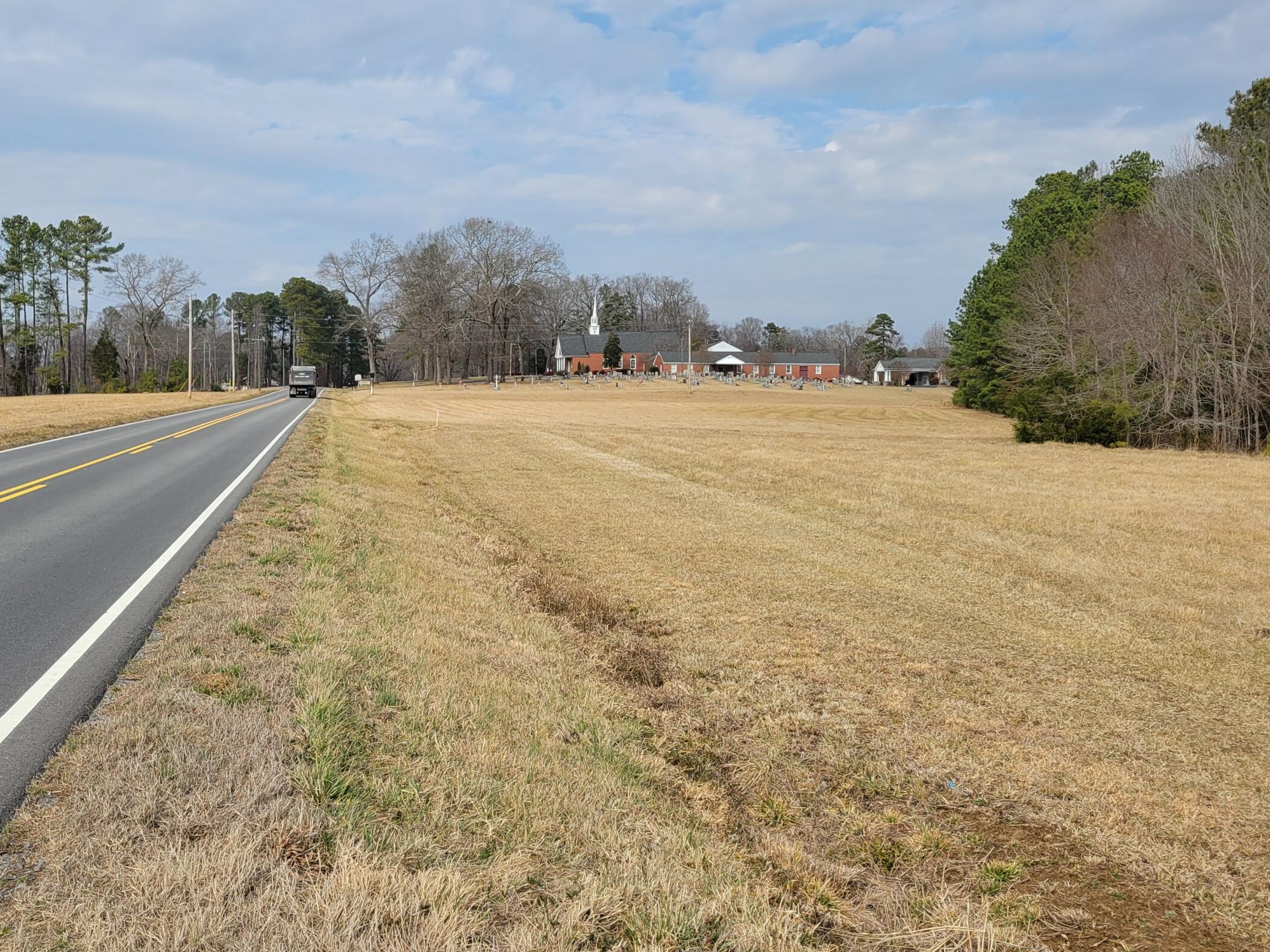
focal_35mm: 37
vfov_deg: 38.6
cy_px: 400
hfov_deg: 49.1
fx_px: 1357
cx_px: 408
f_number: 1.8
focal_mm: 5.4
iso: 40
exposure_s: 1/2524
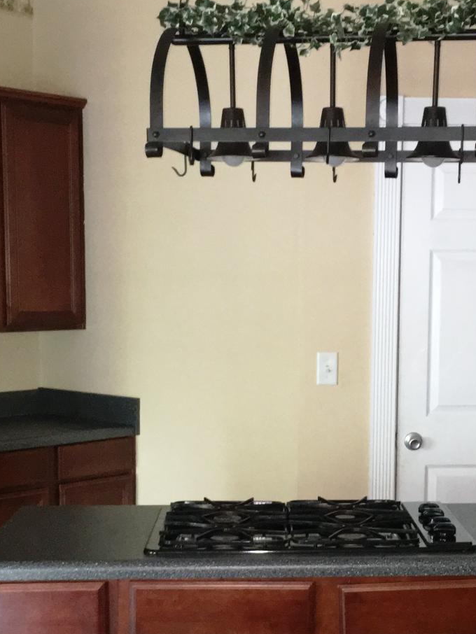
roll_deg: -0.6
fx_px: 1173
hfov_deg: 22.8
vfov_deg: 30.0
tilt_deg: -7.6
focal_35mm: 64
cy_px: 432
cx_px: 315
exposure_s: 1/16
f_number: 2.2
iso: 160
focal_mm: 4.15
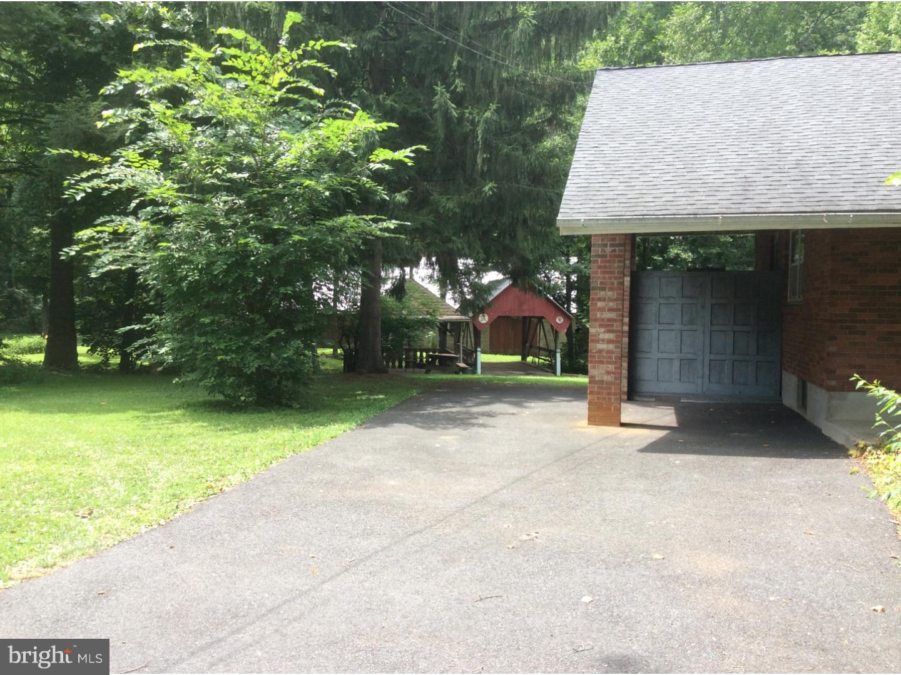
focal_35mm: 32
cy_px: 338
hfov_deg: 56.8
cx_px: 450
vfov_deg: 44.2
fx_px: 833
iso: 32
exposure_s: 1/238
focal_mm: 3.3
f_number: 2.4
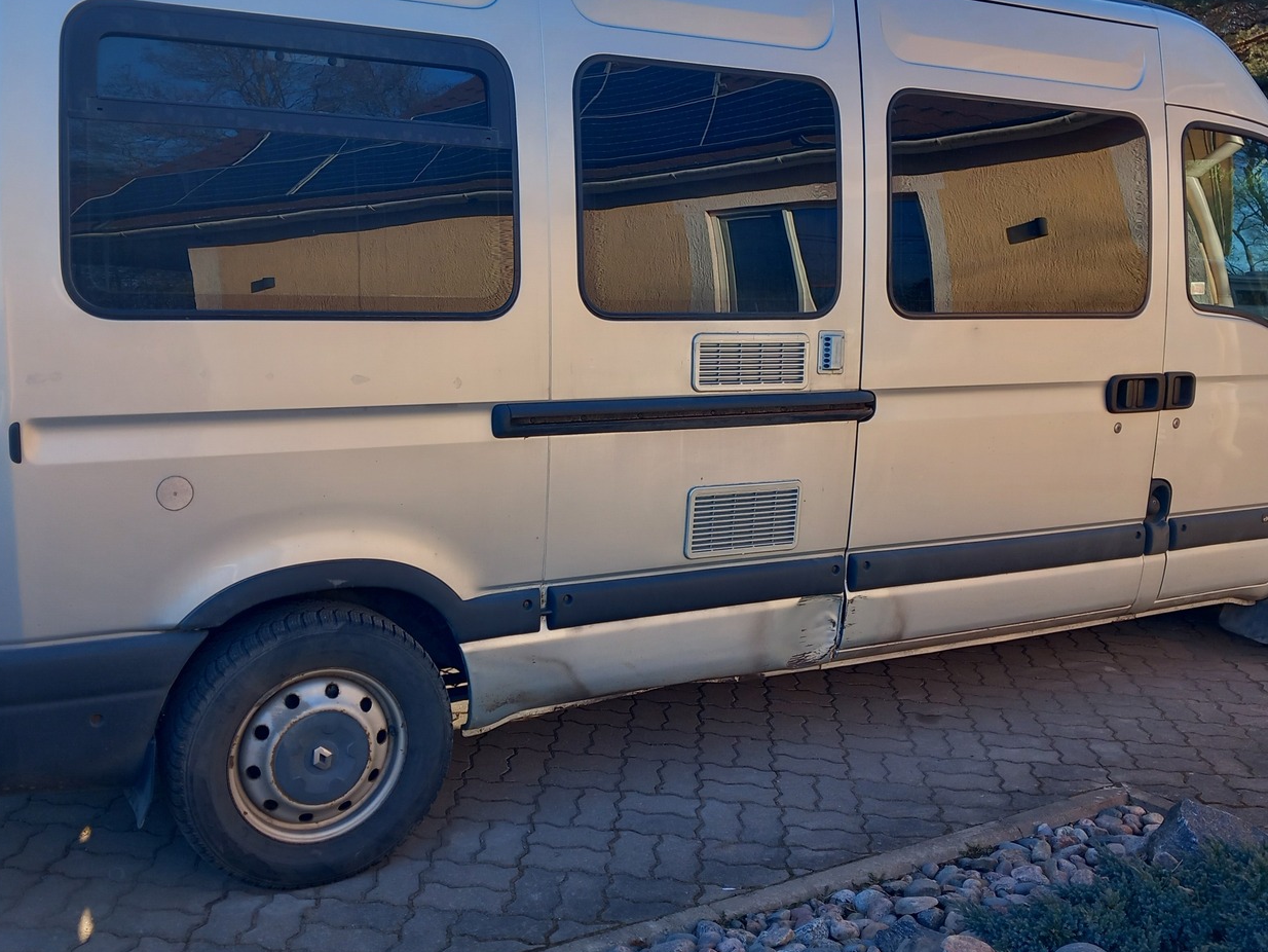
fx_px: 1282
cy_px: 444
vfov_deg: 40.7
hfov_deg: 52.6
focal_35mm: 35
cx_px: 594
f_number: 1.8
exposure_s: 1/100
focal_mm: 4
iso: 25
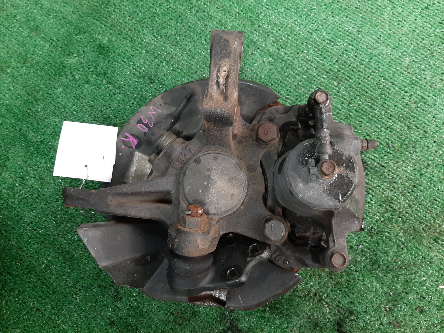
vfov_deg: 53.1
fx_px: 333
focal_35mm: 26
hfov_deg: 67.3
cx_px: 222
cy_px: 166
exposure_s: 1/25
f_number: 1.7
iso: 170
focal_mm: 3.93
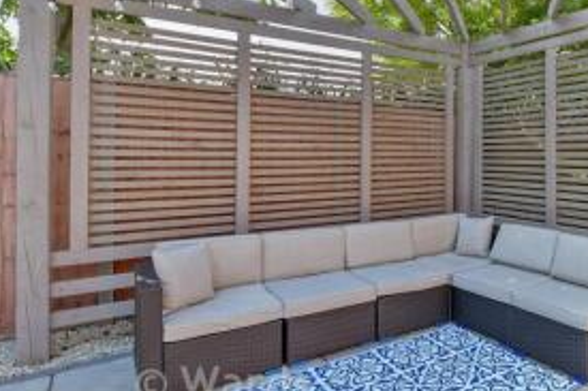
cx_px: 466
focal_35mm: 26
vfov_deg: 49.1
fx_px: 424
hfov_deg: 63.7
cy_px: 151
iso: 160
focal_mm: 10
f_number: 6.3
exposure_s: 1/100
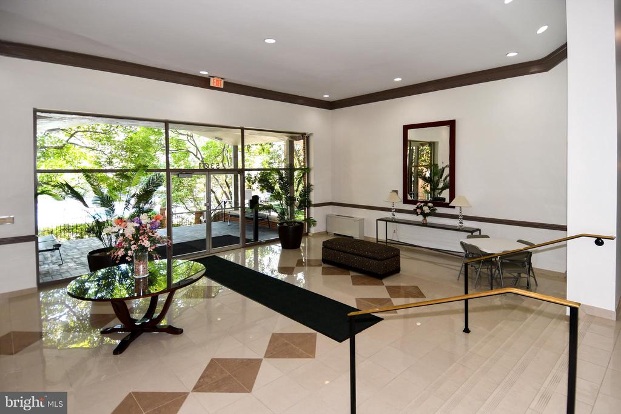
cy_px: 207
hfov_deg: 90.0
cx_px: 310
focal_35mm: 18
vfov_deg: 67.4
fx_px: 311
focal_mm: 12
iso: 220
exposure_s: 1/60
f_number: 4
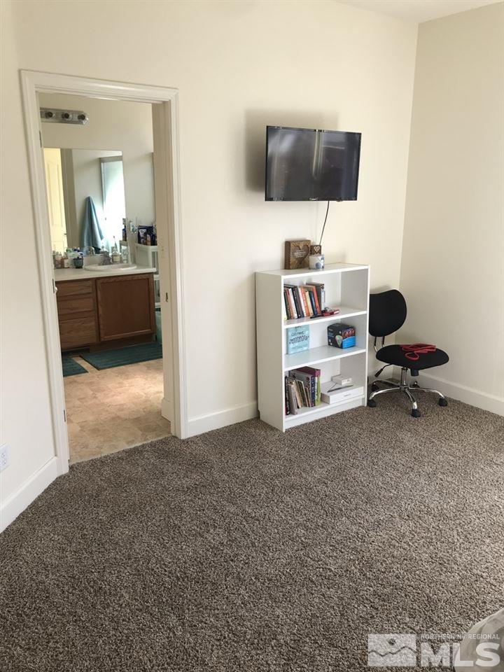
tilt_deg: -15.1
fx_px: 544
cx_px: 252
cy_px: 336
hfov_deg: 49.7
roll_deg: -0.2
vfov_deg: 63.4
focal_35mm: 28
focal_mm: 3.99
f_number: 1.8
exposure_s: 1/60
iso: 25
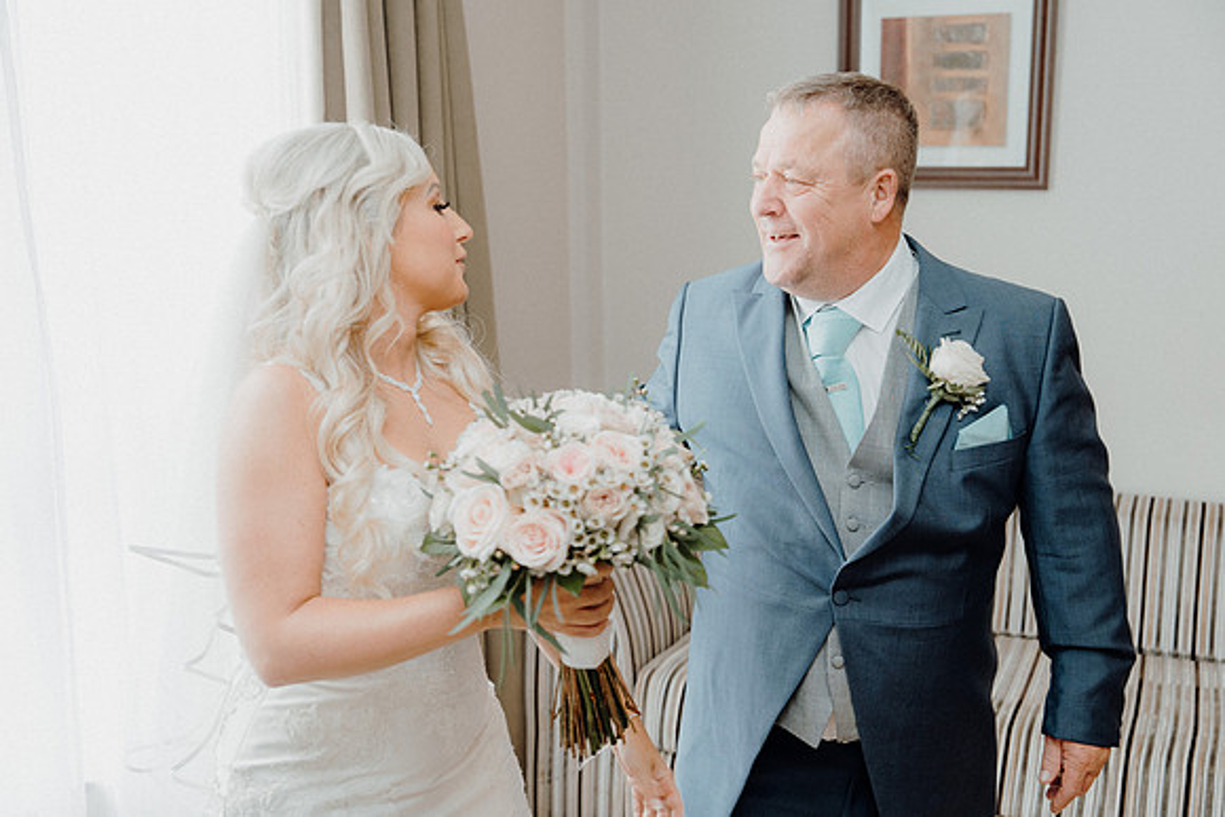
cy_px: 408
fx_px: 1361
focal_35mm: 40
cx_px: 612
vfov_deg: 33.4
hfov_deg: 48.4
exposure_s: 1/160
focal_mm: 40
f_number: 3.5
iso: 500
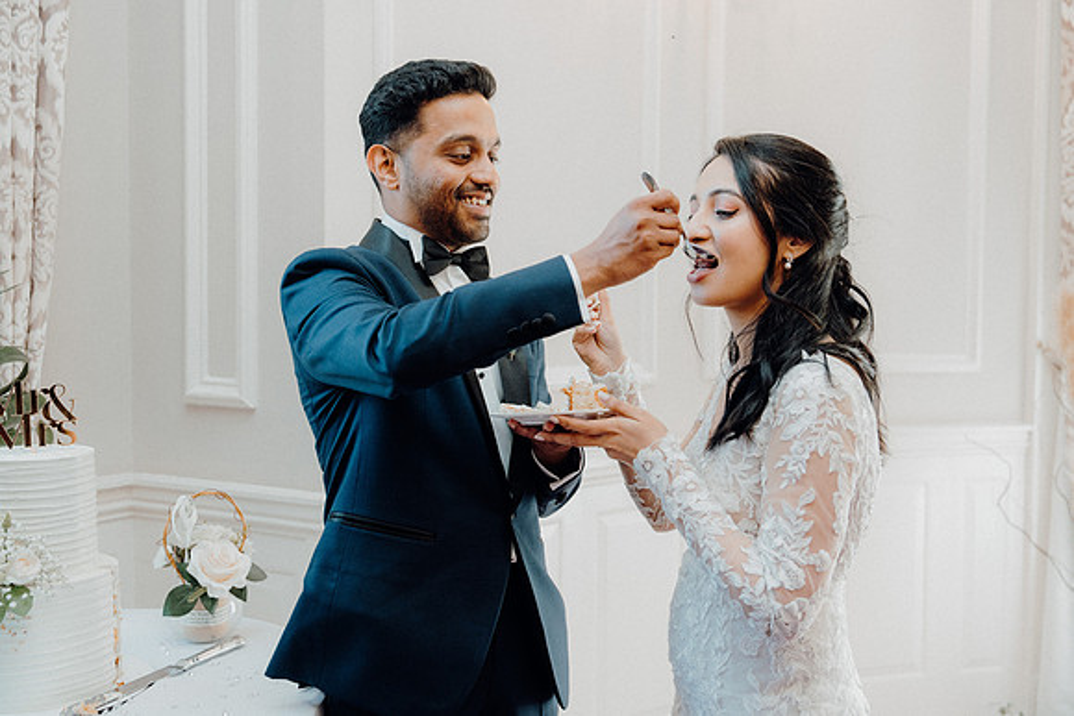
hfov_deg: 48.4
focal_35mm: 40
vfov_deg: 33.4
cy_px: 358
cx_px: 537
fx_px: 1194
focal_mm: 40
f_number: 3.5
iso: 1000
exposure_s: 1/200
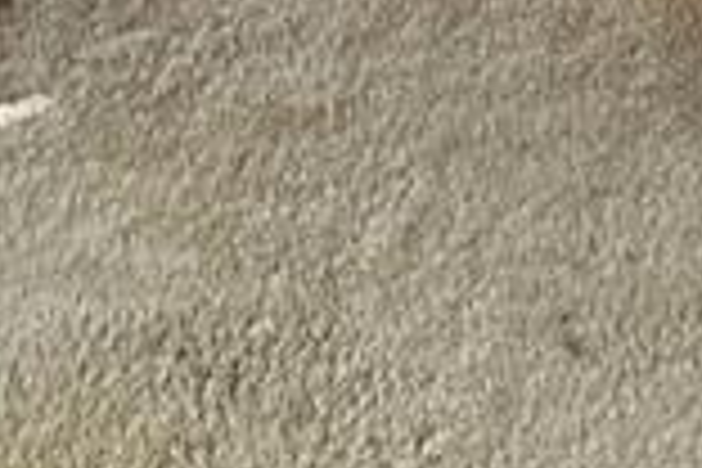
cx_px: 1642
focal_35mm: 157
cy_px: -806
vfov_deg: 7.8
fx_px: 3061
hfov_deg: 11.1
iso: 1250
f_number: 1.7
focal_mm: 6.3
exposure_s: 1/24
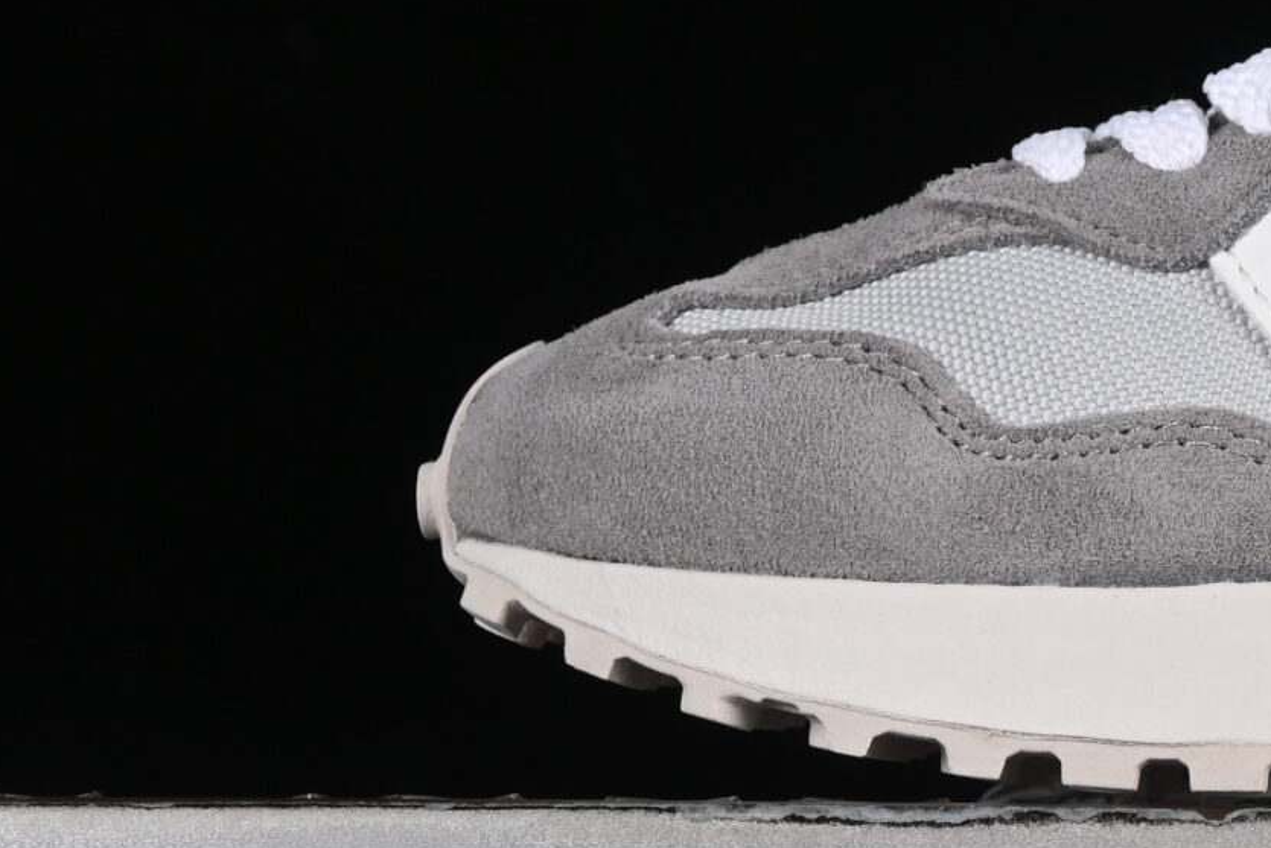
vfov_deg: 6.0
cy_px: -2
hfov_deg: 8.8
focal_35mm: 230
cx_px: 1548
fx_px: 8121
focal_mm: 50
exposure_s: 1/80
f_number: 8
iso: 160
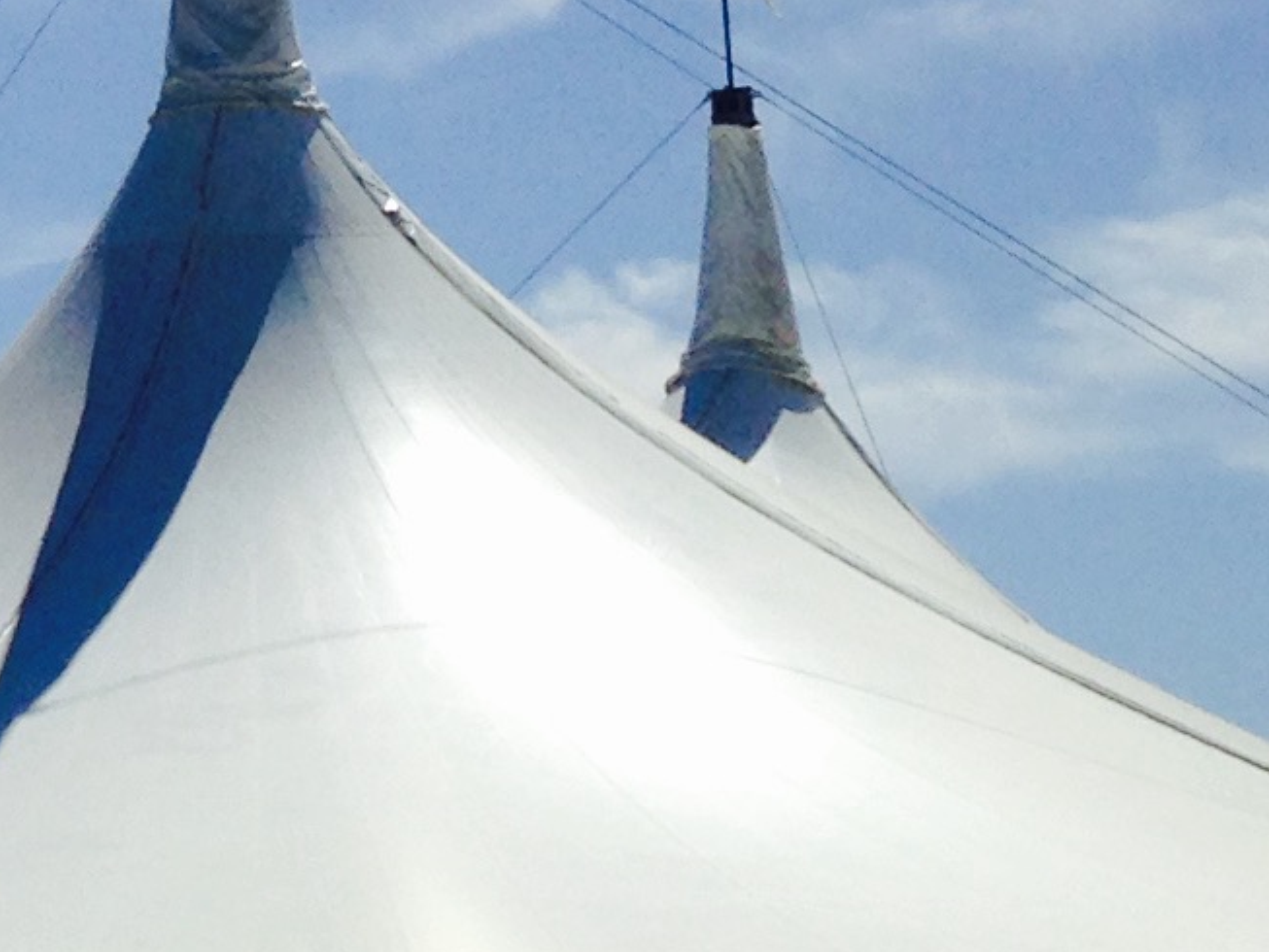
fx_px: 6050
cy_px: -235
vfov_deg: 8.9
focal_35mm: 165
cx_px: -939
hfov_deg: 11.2
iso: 50
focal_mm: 4.12
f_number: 2.4
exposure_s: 1/4926
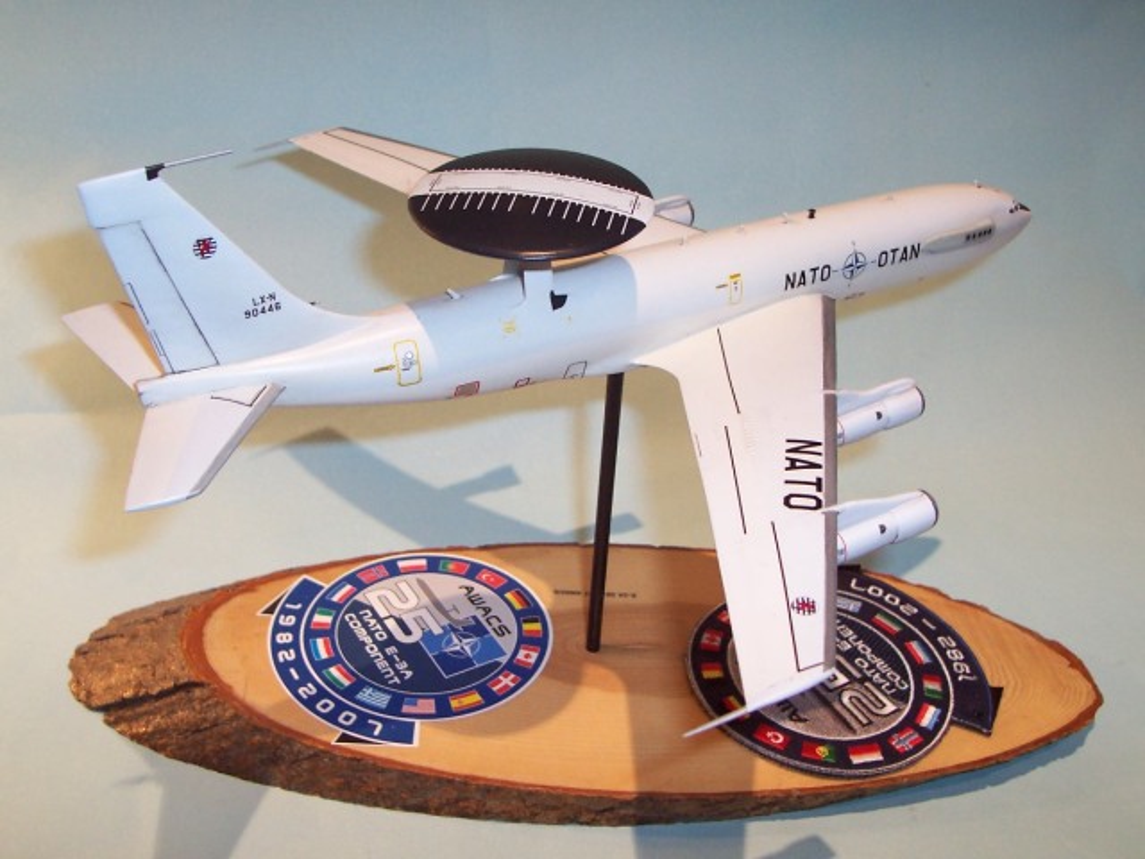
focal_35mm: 37
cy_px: 430
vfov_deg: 38.7
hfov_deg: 50.1
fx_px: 1224
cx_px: 572
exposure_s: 1/90
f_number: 2.8
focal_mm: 5.6
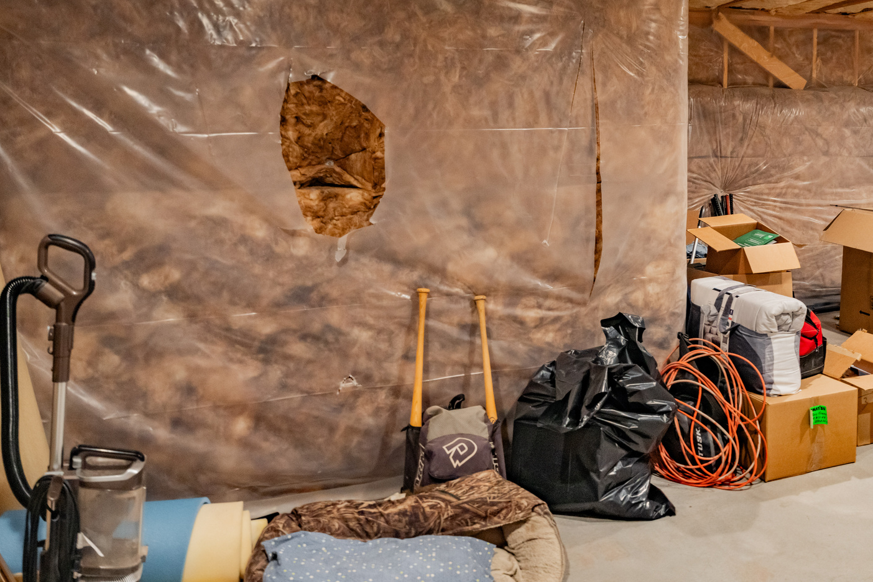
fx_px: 849
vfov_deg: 37.5
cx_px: 581
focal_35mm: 35
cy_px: 206
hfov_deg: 53.4
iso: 1600
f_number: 4.5
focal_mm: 24
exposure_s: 1/50
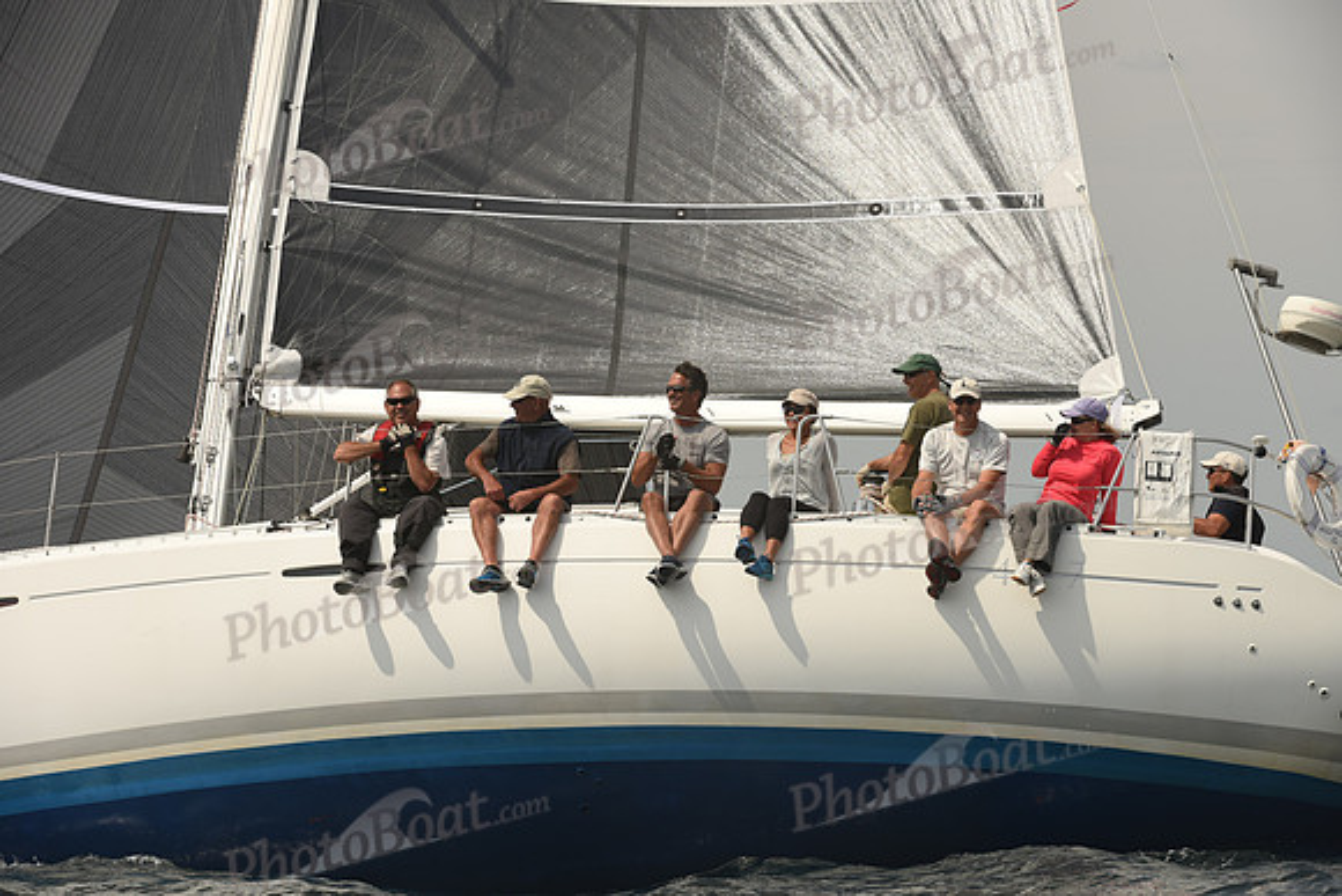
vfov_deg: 6.9
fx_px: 7457
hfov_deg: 10.3
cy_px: 448
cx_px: 671
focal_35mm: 200
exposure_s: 1/800
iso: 250
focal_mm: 200
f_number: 8
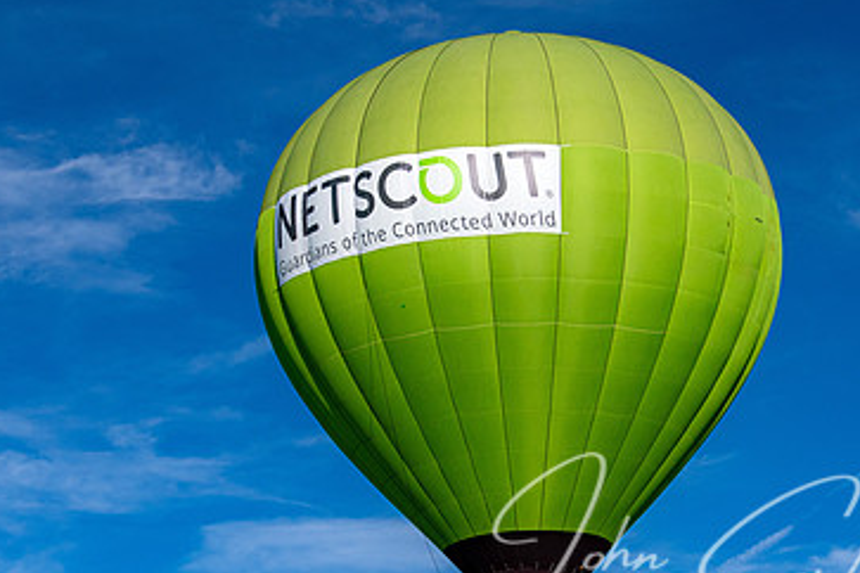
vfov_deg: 10.5
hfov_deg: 15.8
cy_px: 331
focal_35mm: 130
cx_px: 511
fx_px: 3105
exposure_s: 1/6400
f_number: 5
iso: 400
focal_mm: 70
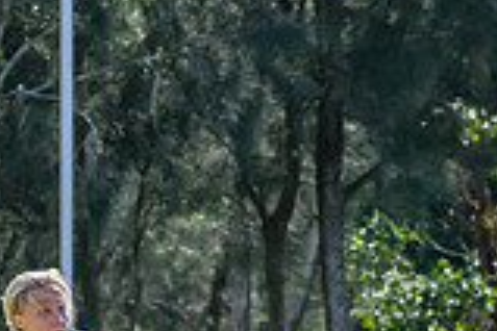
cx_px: 204
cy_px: 548
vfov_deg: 1.8
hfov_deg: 2.7
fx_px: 10547
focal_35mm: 764
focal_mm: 170
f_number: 9
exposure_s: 1/1250
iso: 800
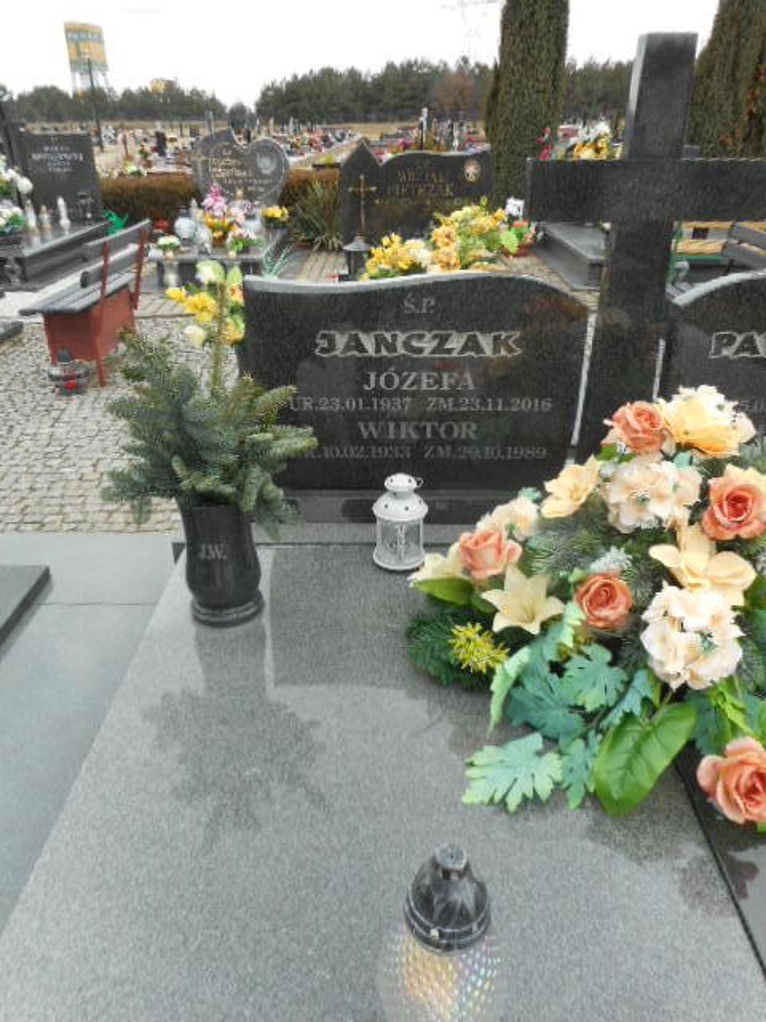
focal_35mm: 25
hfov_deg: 54.9
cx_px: 383
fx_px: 738
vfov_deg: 69.4
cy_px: 511
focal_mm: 4.5
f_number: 3.7
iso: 80
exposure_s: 1/125
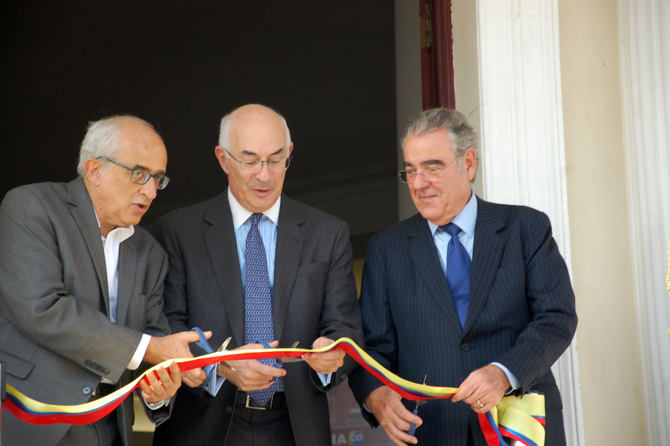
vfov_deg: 10.7
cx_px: 335
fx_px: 2371
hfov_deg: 16.1
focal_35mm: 128
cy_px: 223
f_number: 5.6
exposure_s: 1/125
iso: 400
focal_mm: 85
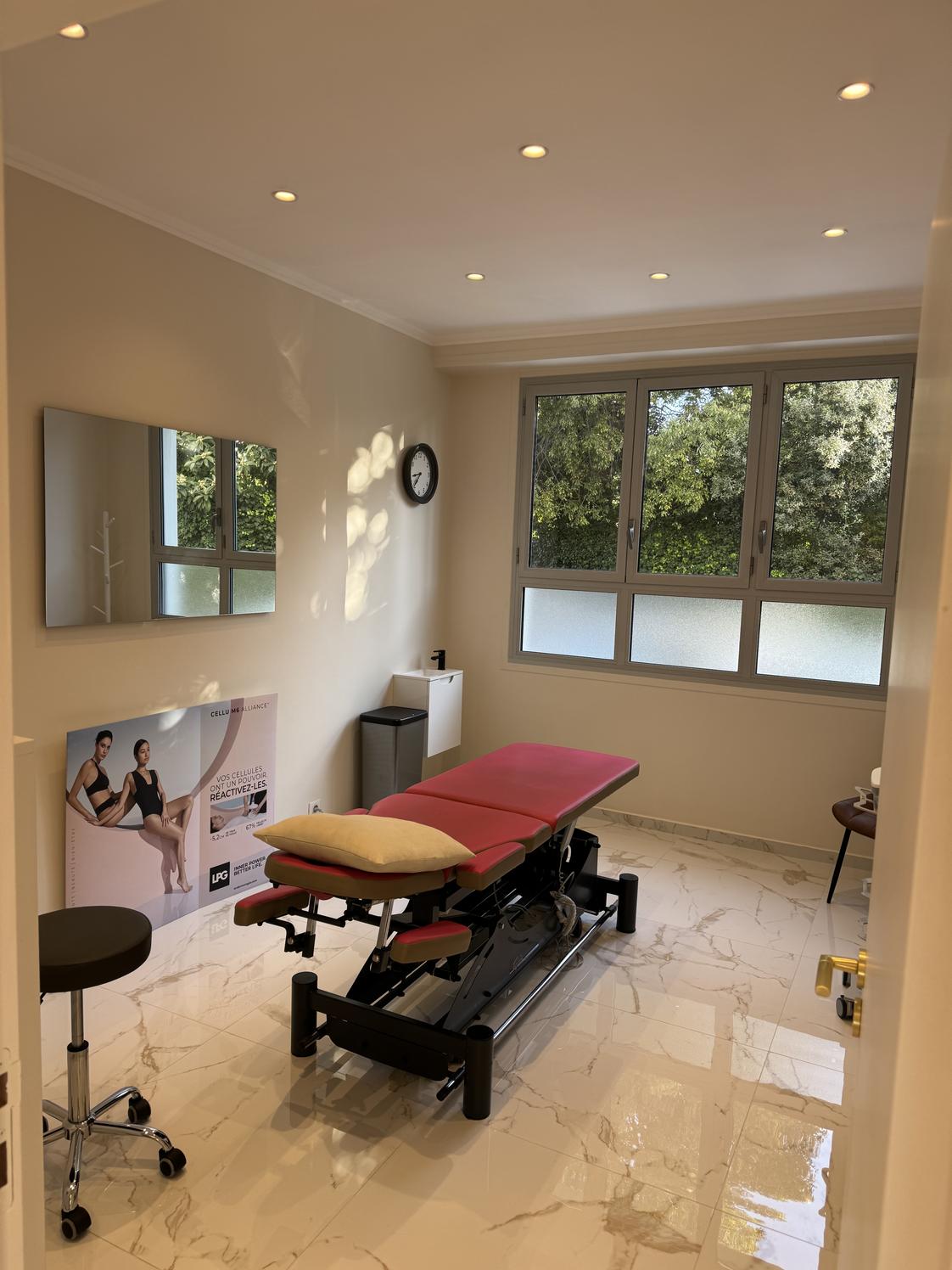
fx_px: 880
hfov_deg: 56.8
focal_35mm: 24
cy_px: 635
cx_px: 476
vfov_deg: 71.6
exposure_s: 1/121
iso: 64
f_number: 1.78
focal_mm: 6.76
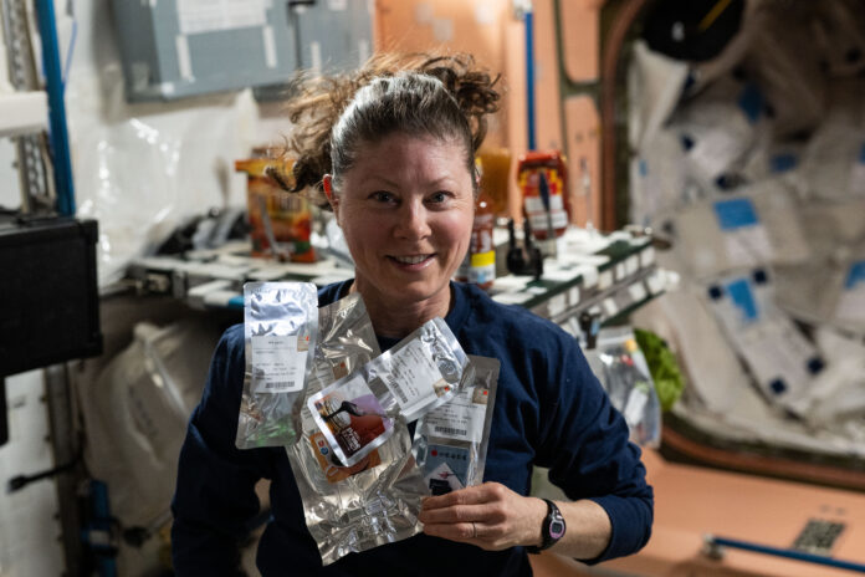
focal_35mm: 50
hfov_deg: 39.6
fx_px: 1201
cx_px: 432
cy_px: 288
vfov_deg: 27.0
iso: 2500
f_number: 2.8
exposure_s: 1/125
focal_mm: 50
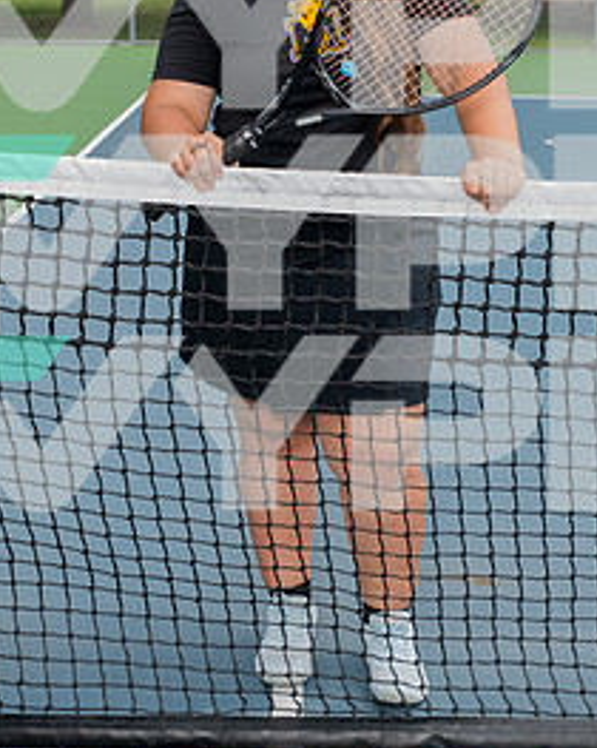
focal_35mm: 74
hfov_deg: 20.7
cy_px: 225
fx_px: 1636
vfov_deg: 25.5
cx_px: 324
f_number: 6.3
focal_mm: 46
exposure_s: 1/320
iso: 100
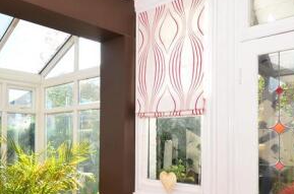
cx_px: 72
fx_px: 277
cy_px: 126
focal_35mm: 34
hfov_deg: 53.3
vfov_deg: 38.3
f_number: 6.3
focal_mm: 10
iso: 200
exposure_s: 1/160
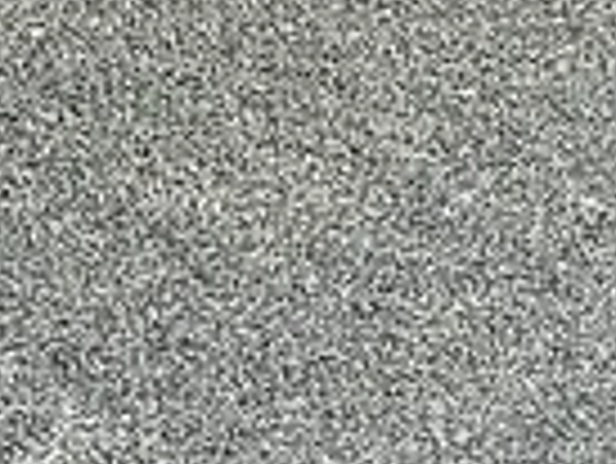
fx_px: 4364
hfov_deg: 8.0
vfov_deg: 5.8
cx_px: -135
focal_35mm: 245
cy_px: -646
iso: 64
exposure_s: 1/172
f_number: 1.78
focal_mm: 6.86
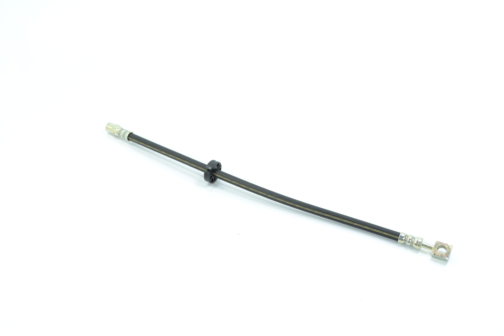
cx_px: 252
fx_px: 672
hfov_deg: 41.1
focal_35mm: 48
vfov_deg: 28.1
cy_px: 168
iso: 100
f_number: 7.1
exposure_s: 1/25
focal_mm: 32
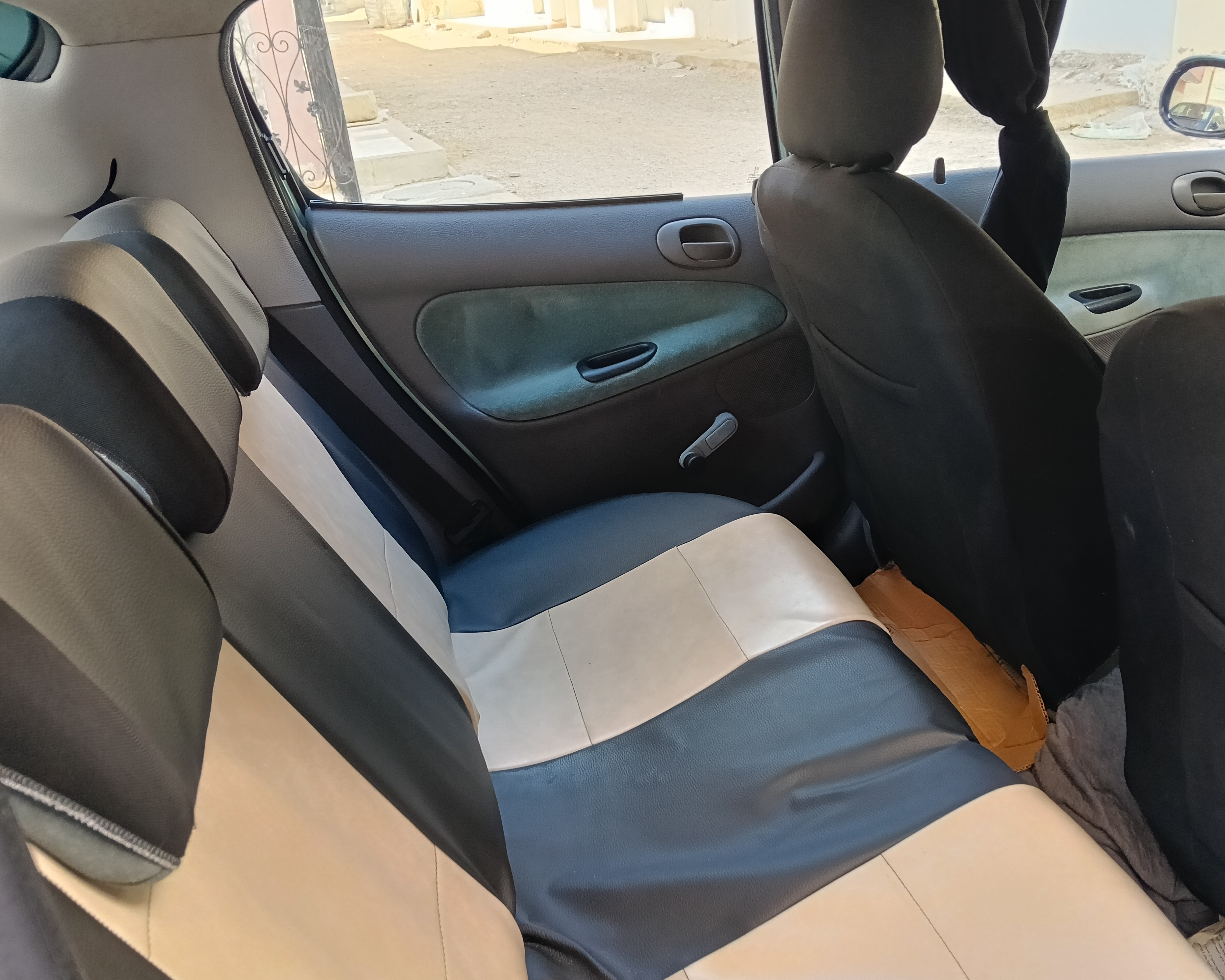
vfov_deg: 50.0
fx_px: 1051
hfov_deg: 60.3
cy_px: 503
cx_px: 666
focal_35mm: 29
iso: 500
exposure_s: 1/100
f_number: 1.8
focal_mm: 3.98
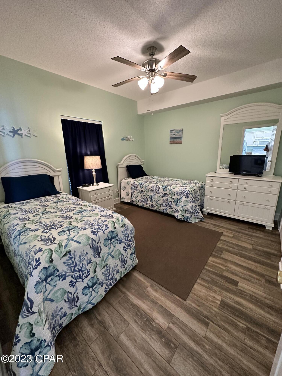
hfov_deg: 85.7
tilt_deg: -14.5
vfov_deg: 102.1
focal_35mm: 14
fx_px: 152
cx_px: 141
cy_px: 188
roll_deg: +1.6
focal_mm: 2.22
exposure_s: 1/60
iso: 320
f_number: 2.2
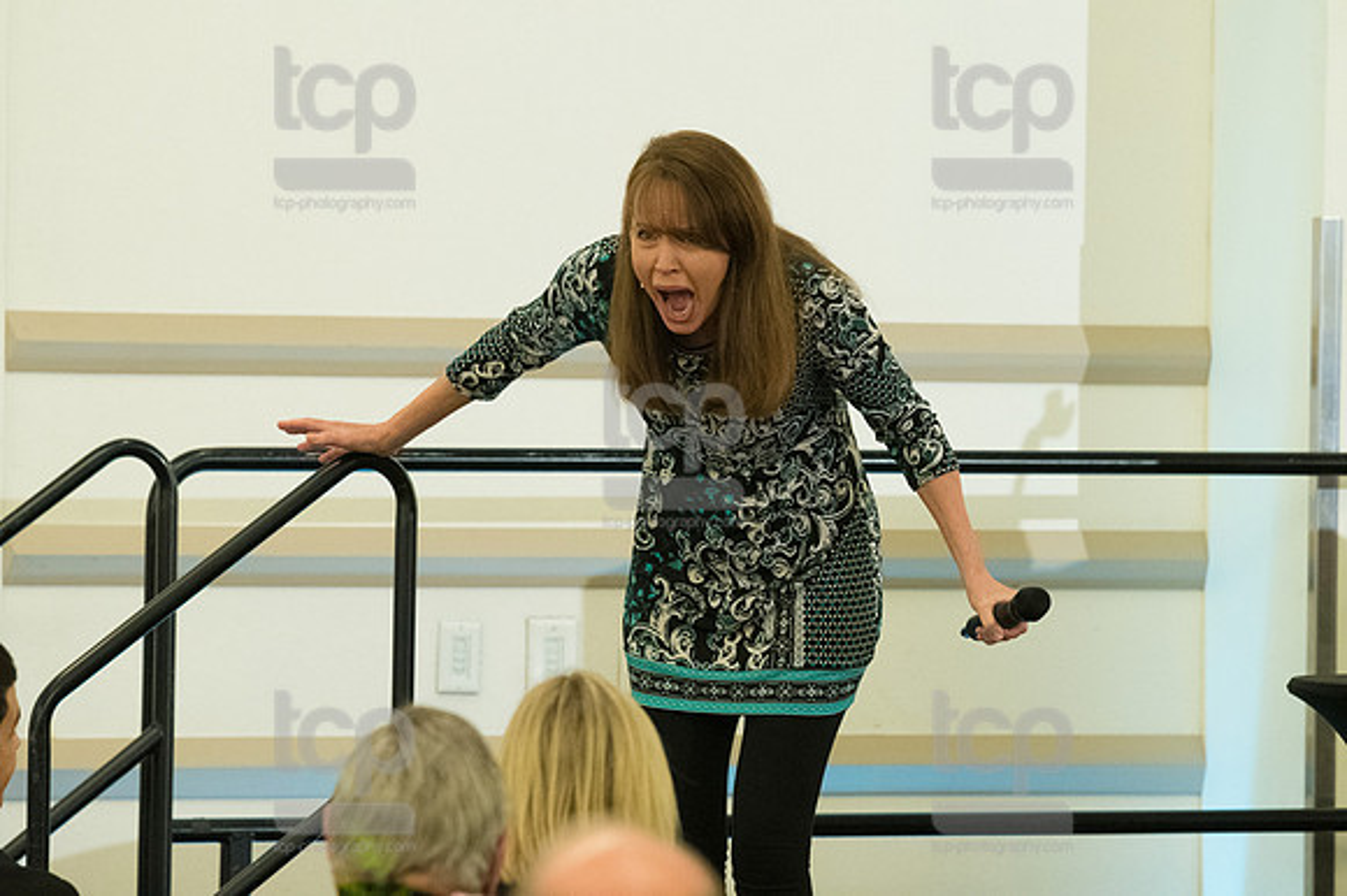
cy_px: 448
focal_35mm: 300
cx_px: 674
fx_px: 11218
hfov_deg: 6.9
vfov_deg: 4.6
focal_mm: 200
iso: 3200
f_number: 4.5
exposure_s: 1/400
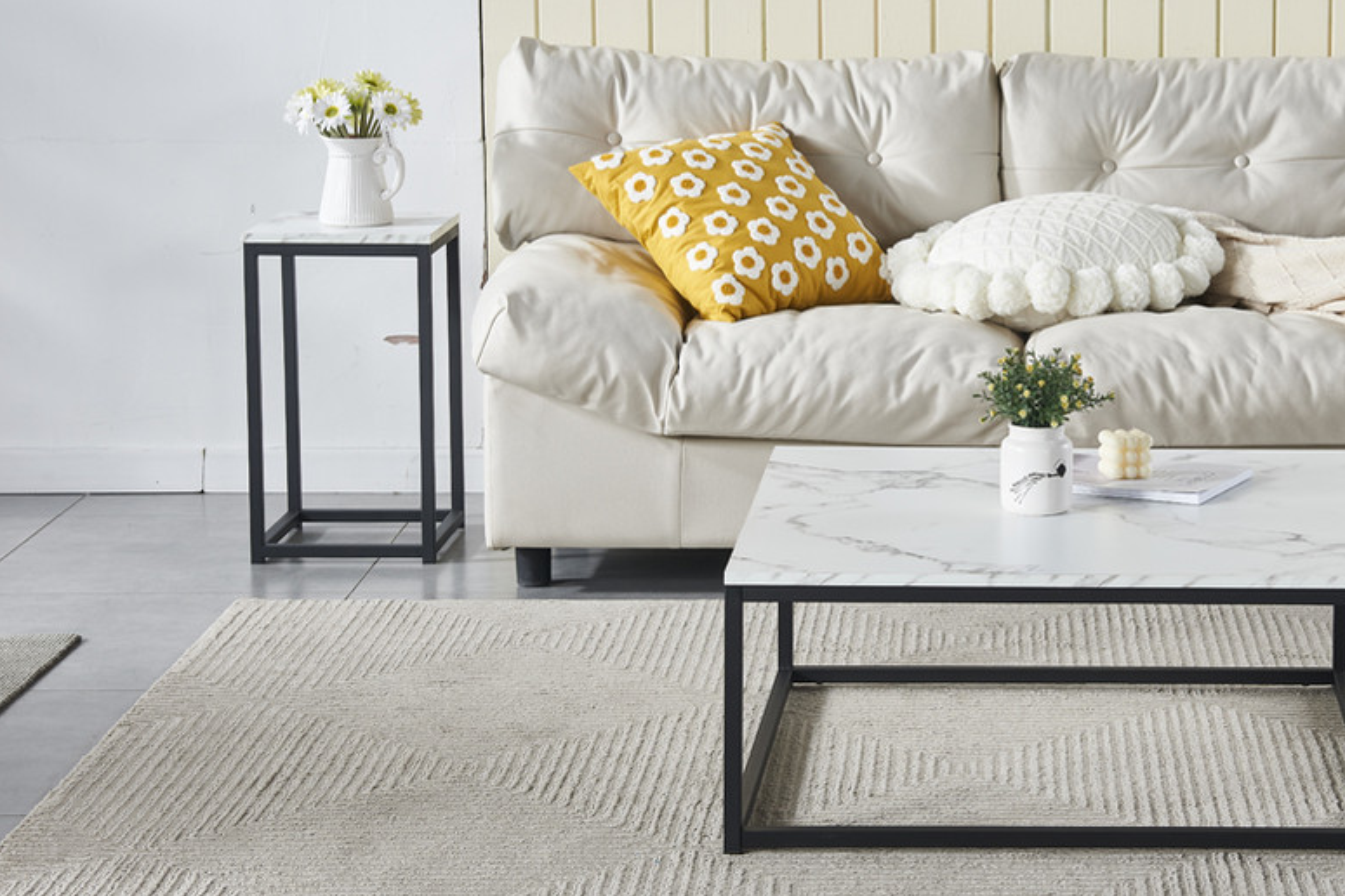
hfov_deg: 21.7
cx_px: 1038
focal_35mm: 93
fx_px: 3474
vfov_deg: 14.7
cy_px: 287
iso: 200
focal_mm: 60
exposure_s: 1/125
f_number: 11
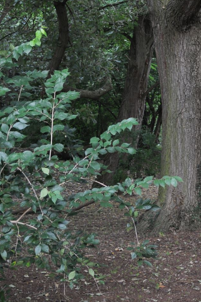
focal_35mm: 128
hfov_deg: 10.7
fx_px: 1072
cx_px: 180
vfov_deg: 15.7
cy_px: -13
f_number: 5
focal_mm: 38
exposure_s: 1/80
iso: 400
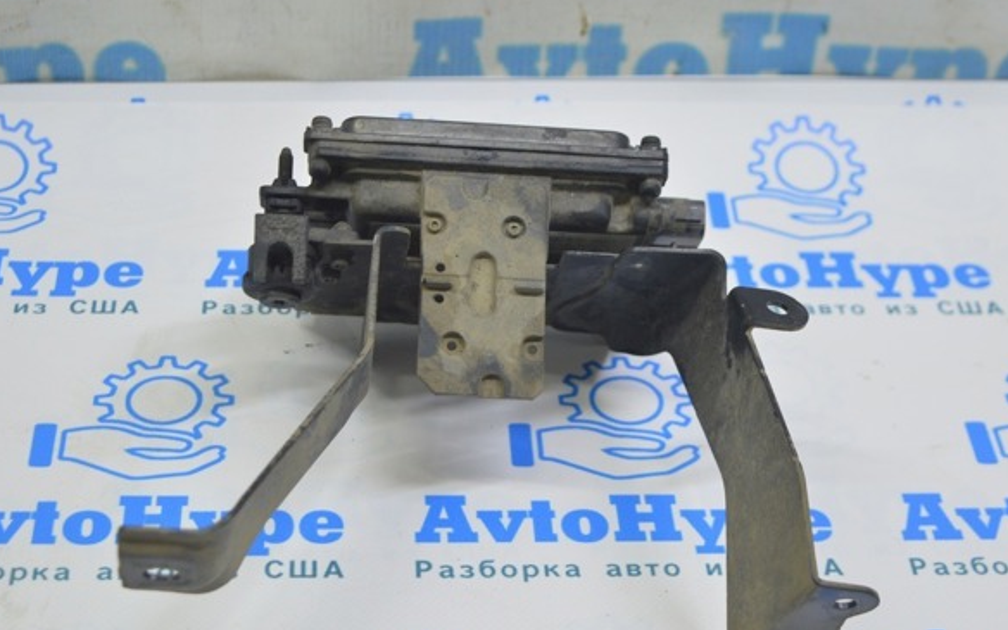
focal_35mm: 77
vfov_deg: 16.9
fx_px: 2115
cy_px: 362
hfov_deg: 26.8
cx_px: 504
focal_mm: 46
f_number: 5.6
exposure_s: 1/25
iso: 400
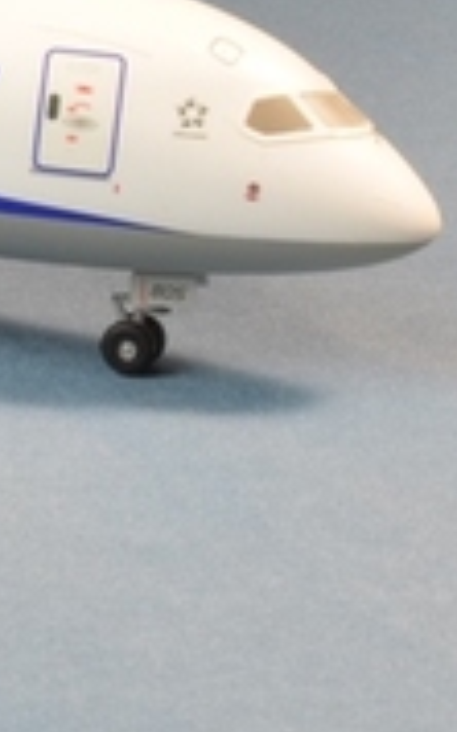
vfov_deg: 9.5
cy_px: -41
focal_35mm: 220
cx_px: -906
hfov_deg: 5.6
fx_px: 4391
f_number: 18
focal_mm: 32
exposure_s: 1/1.6
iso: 200
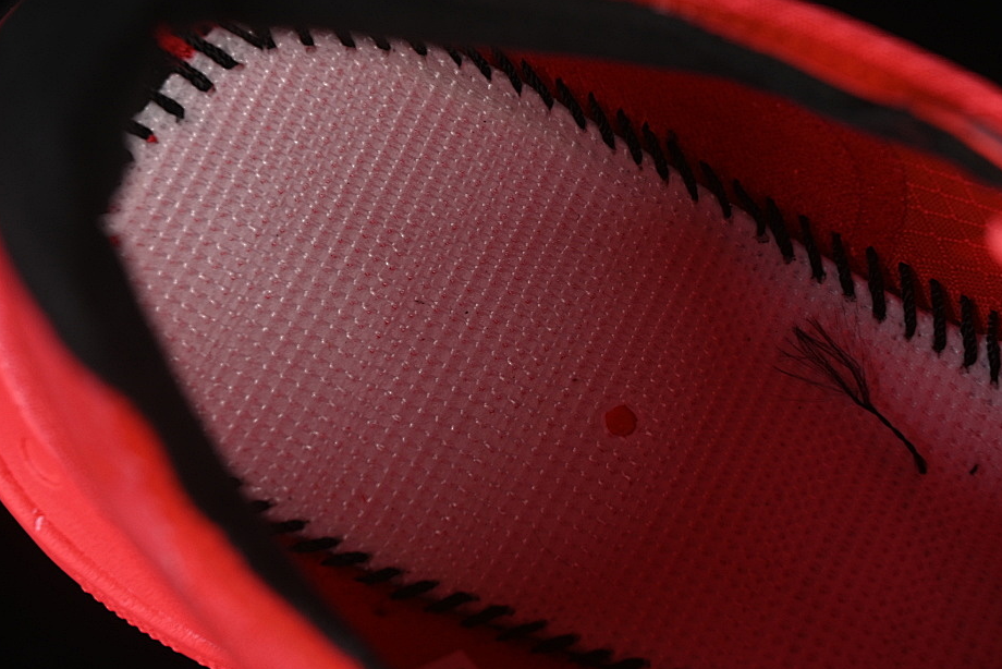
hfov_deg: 23.1
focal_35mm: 88
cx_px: 585
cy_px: 299
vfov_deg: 15.5
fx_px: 2450
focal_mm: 50
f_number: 7.1
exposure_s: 1/80
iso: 160
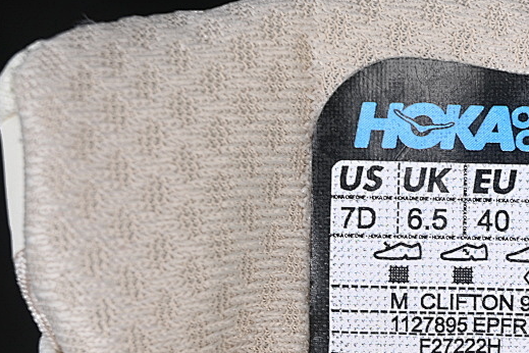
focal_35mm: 156
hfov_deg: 13.1
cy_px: 330
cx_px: 442
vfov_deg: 8.8
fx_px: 2292
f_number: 8
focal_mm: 50
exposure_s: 1/80
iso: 160
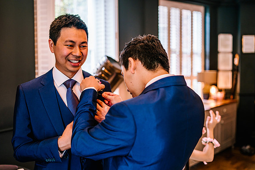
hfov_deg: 54.4
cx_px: 128
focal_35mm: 35
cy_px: 85
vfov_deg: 37.9
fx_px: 248
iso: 500
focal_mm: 35
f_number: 1.8
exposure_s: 1/250
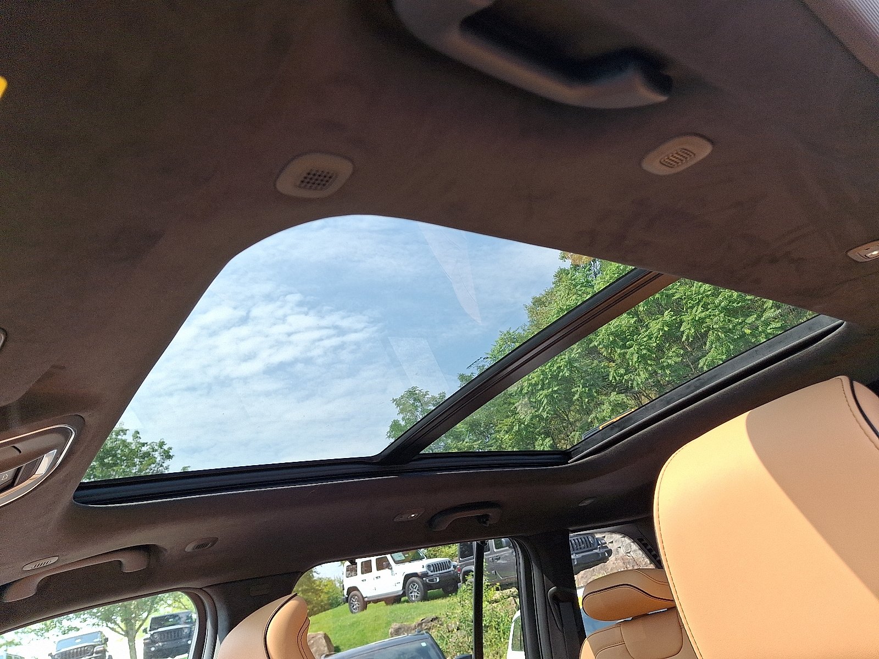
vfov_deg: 54.9
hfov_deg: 69.4
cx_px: 440
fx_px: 635
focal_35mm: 25
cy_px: 330
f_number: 1.8
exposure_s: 1/123
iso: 25
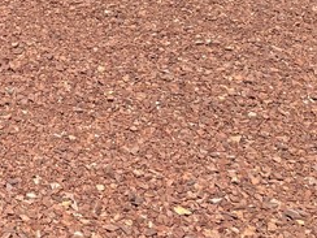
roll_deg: +1.8
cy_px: -3
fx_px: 998
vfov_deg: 13.4
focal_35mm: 109
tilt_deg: -15.4
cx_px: -321
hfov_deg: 14.8
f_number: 1.6
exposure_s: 1/4082
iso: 50
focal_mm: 5.96
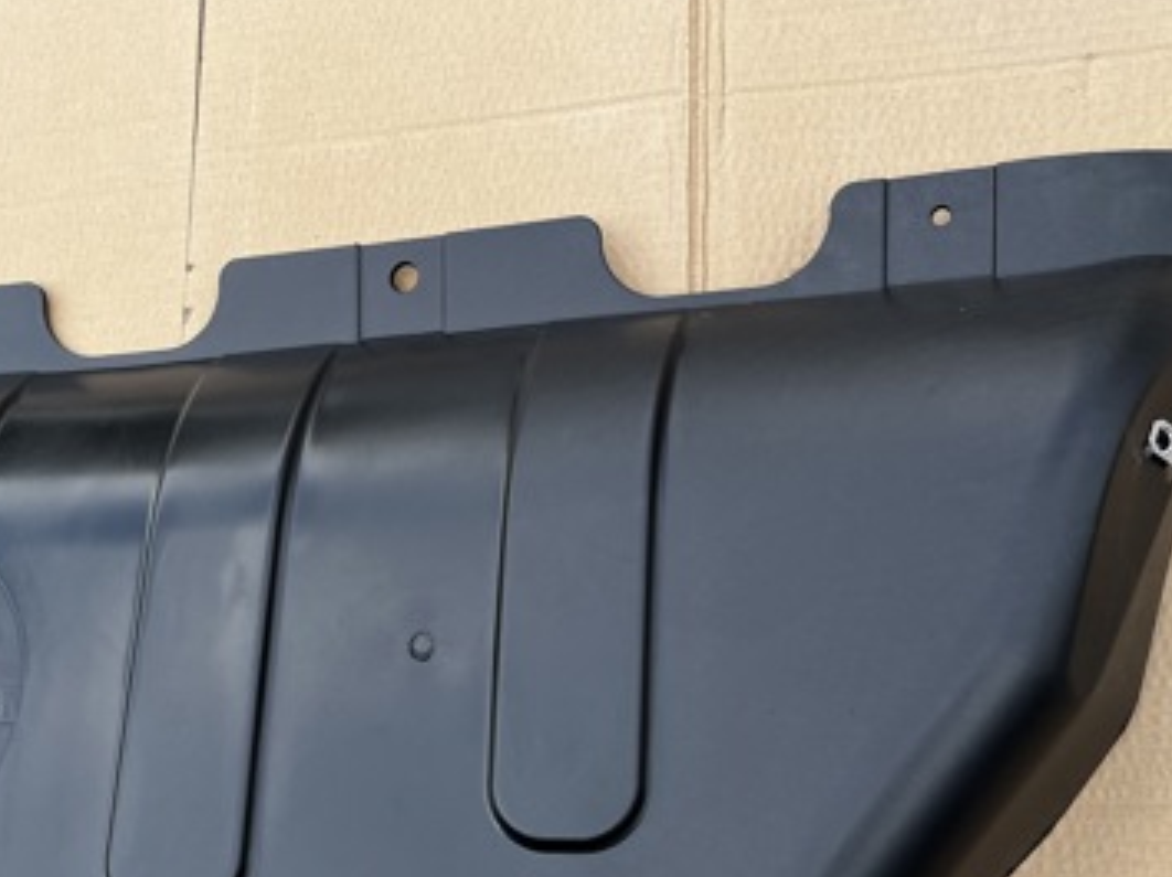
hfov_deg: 40.3
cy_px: 690
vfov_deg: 30.2
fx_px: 1590
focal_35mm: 47
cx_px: 483
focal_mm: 5.1
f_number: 1.6
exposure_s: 1/756
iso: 50
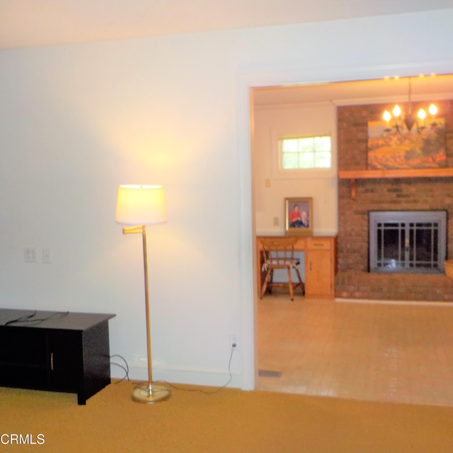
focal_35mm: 36
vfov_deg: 46.0
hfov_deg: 45.9
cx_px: 255
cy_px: 230
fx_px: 533
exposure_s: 1/30
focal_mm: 4.1
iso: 200
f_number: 3.3
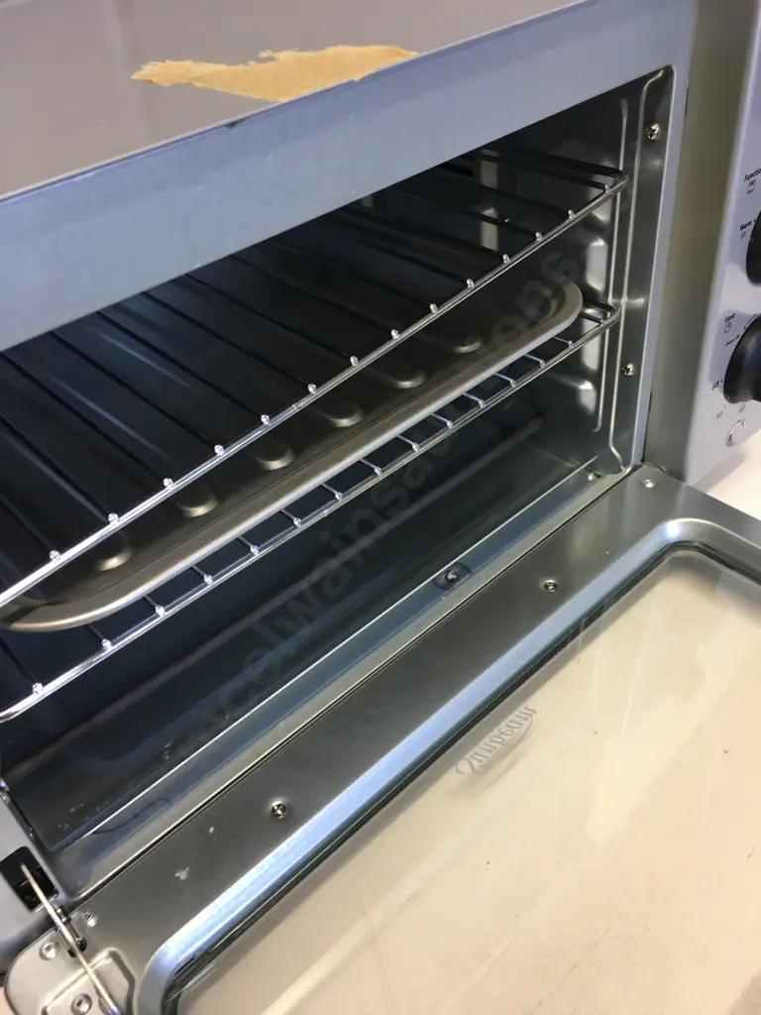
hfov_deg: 48.2
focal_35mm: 29
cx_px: 380
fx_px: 850
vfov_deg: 61.7
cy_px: 508
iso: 32
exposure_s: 1/17
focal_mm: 4.15
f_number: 2.2
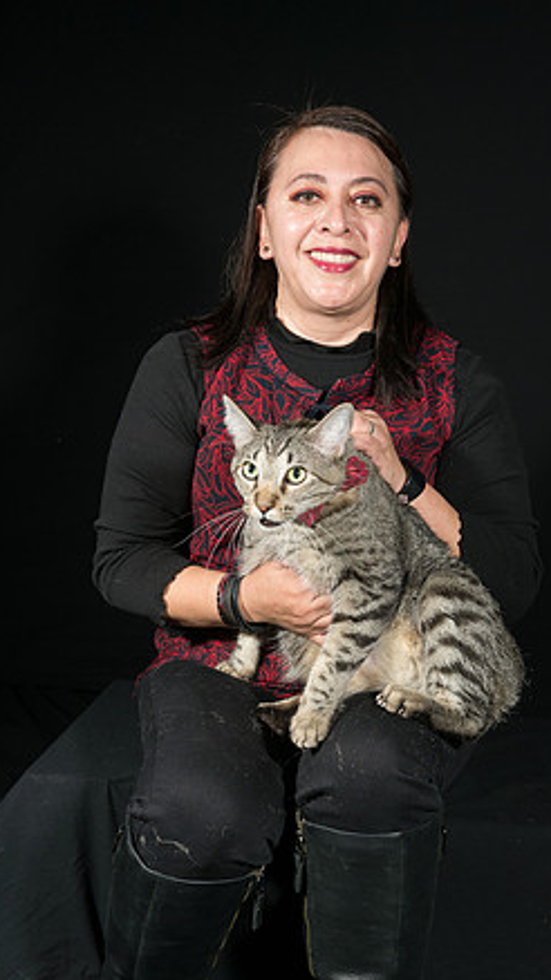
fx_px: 1118
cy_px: 501
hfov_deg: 27.7
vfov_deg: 47.4
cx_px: 286
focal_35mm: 43
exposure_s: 1/250
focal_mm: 40
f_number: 11
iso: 160
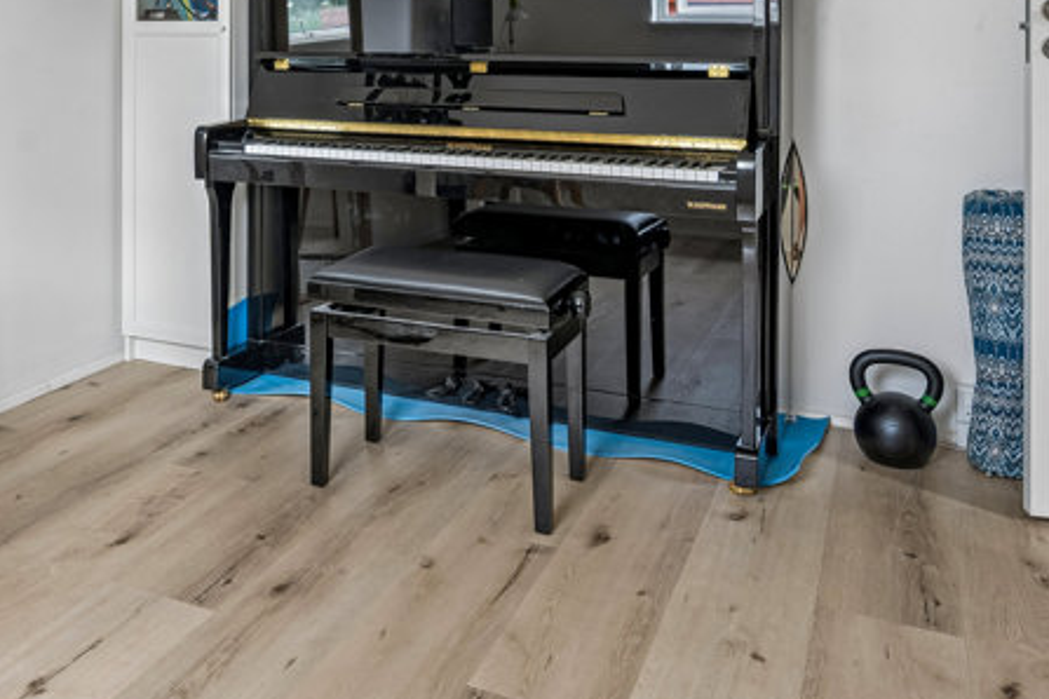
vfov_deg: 36.2
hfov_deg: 53.3
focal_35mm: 35
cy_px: 102
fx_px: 1017
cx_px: 336
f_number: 6.3
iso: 400
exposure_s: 1/20
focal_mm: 19.5
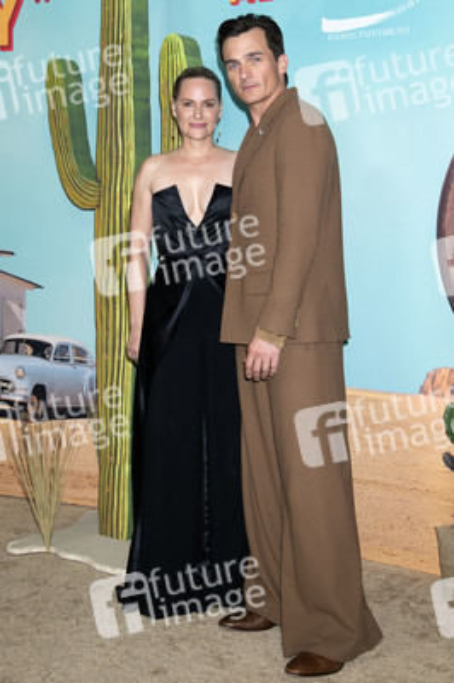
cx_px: 227
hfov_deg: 30.5
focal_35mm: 44
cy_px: 342
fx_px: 834
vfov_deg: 44.5
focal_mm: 44
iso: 400
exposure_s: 1/200
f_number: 5.6
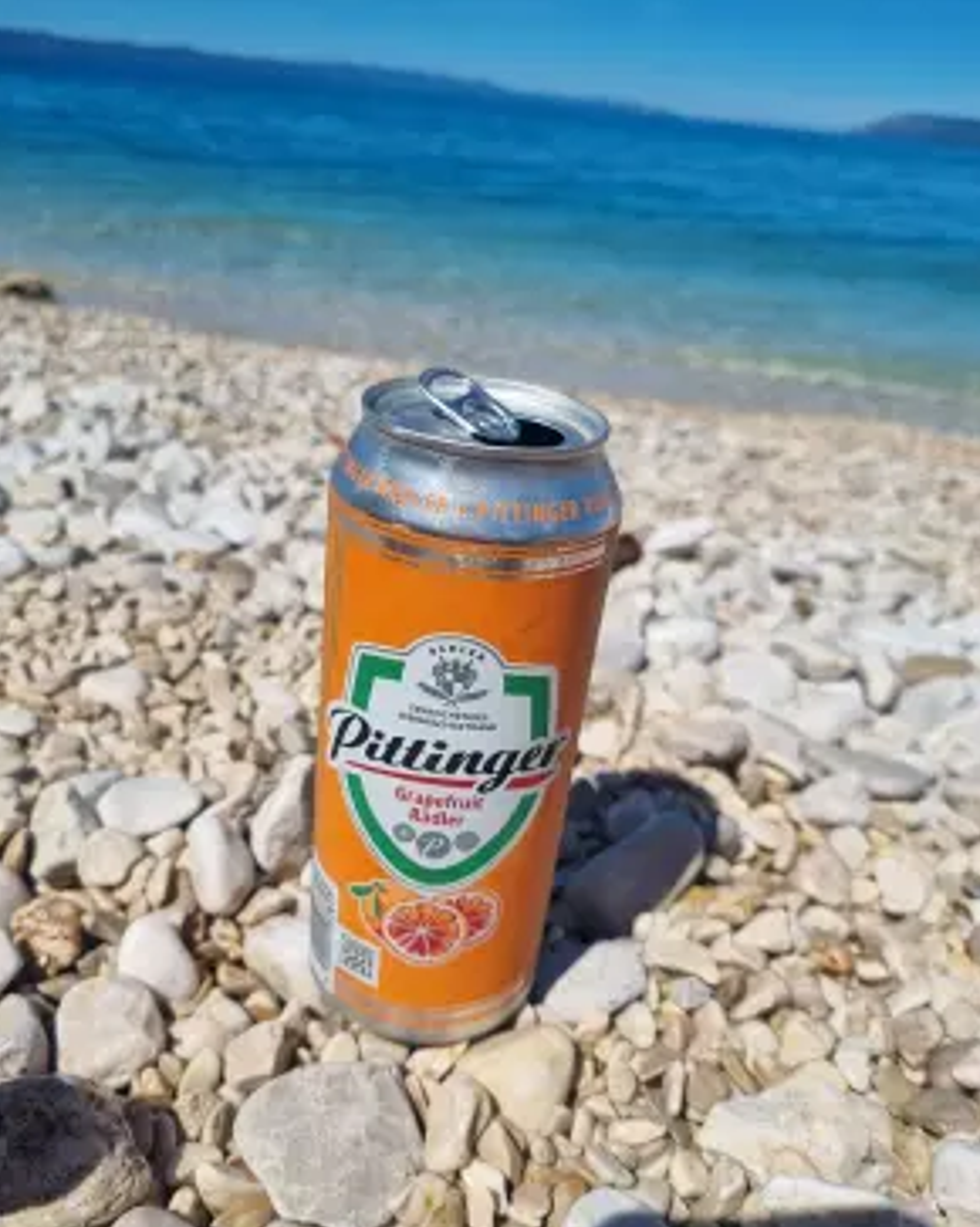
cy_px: 669
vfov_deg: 62.1
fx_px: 1016
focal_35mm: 28
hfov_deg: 51.5
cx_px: 493
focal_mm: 5.4
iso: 50
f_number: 1.8
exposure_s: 1/5152
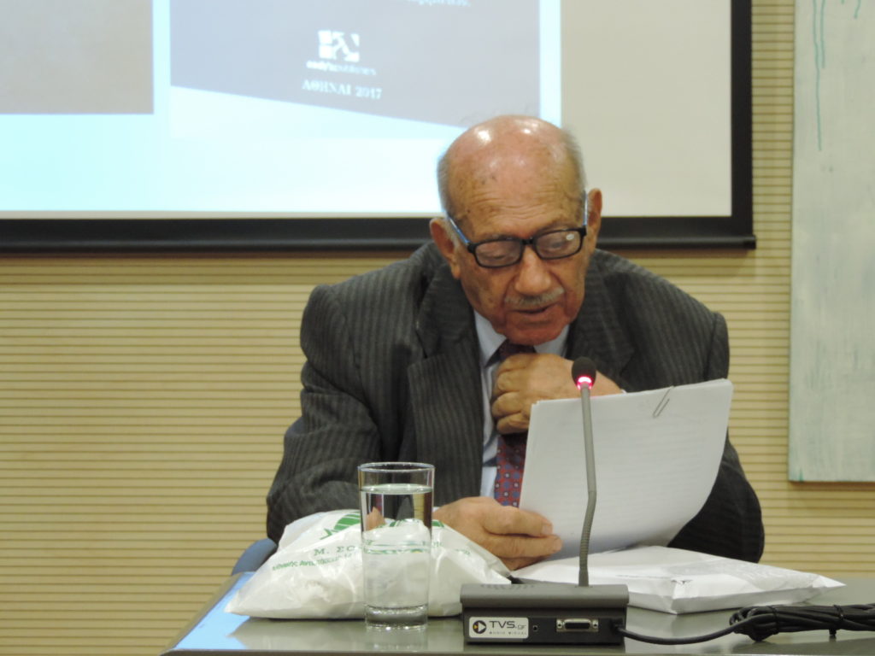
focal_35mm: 135
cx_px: 438
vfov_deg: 11.0
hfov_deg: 14.6
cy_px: 328
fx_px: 3412
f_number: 4.3
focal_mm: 24
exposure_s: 1/30
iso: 640
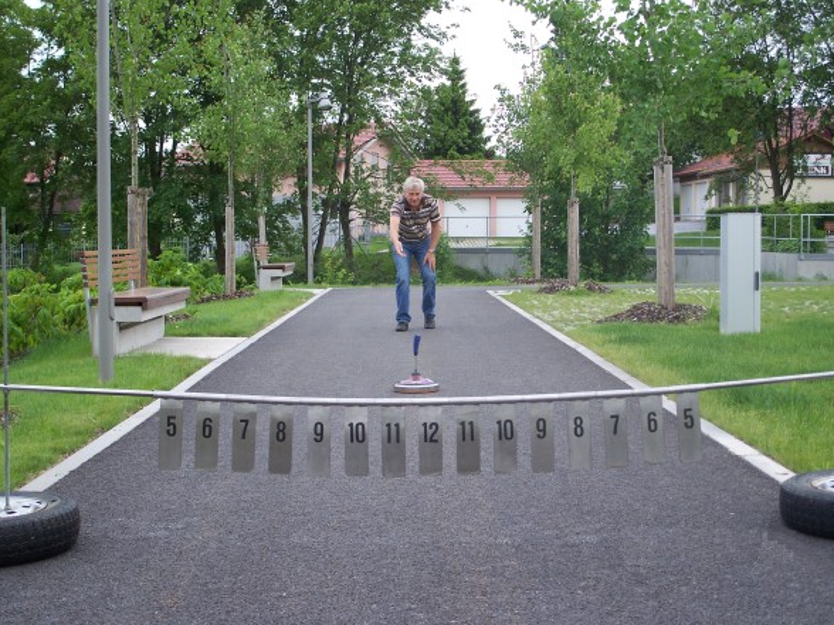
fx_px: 1253
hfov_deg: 36.8
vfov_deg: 28.0
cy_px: 309
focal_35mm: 52
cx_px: 416
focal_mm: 10.7
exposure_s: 1/125
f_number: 3.2
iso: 64
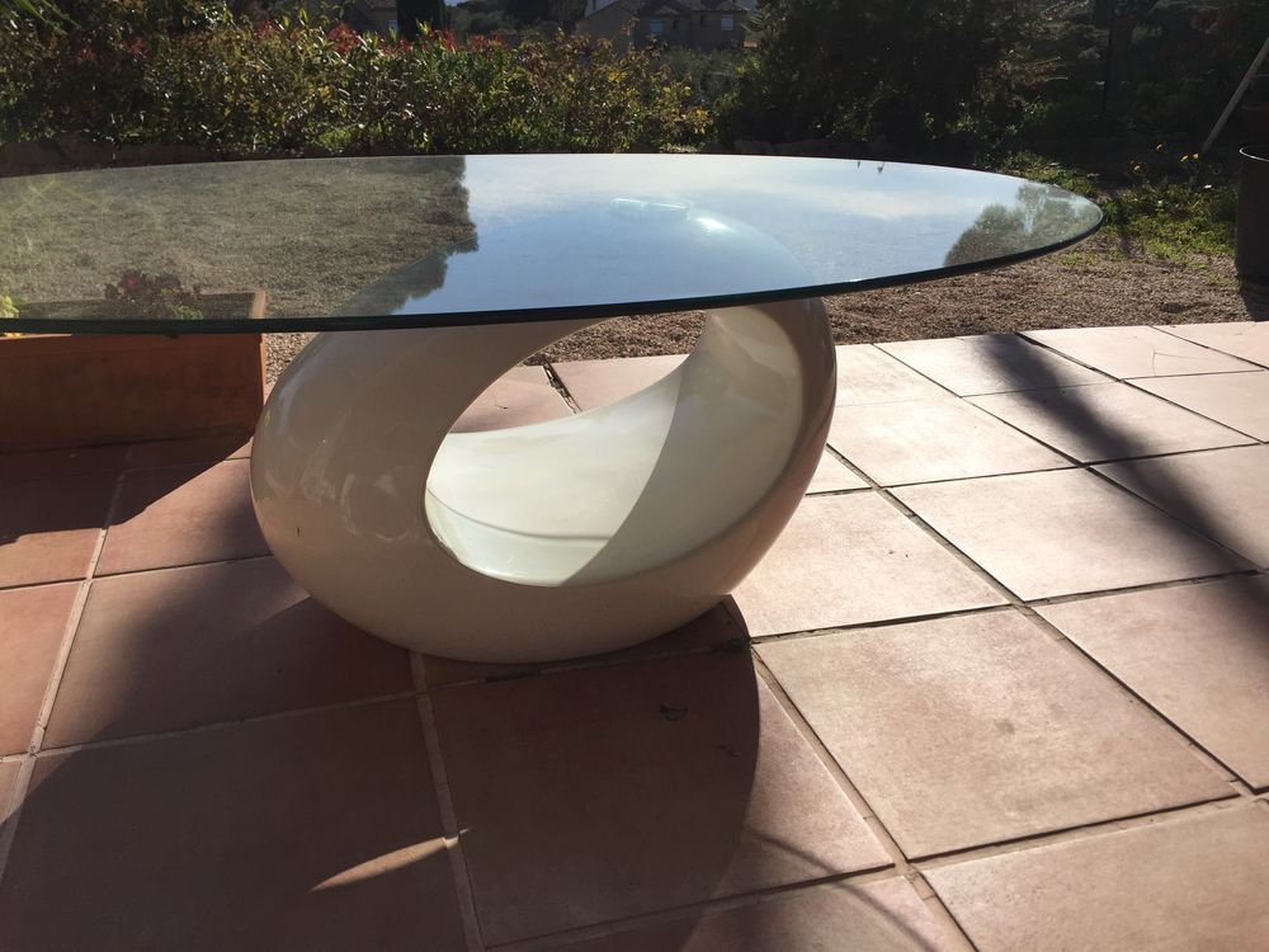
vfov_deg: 48.2
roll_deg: -0.8
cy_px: 476
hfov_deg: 61.7
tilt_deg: -23.0
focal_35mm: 29
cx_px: 634
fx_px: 1063
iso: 32
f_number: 2.2
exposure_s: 1/4950
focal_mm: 4.15
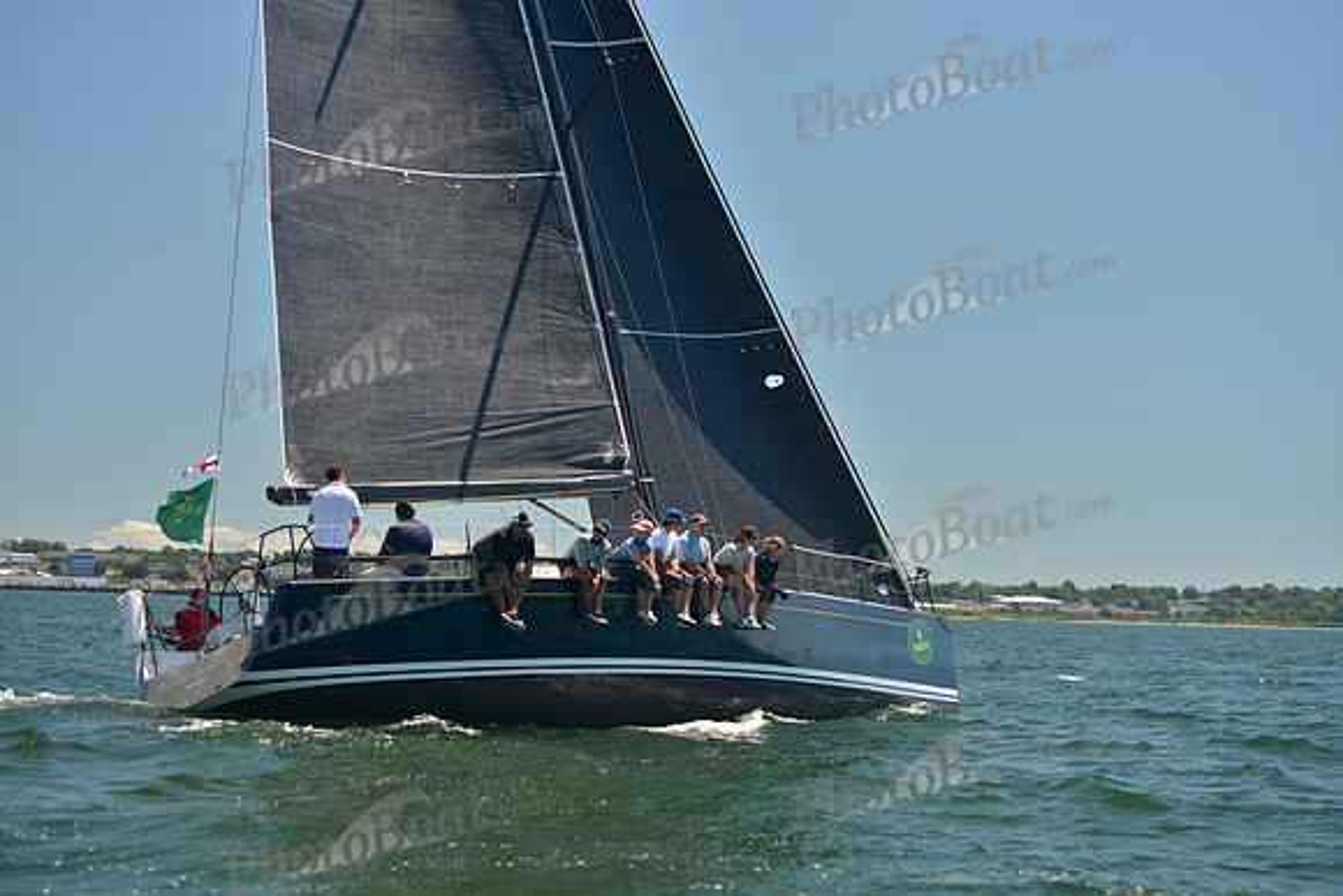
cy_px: 448
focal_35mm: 70
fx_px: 2612
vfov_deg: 19.5
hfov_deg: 28.8
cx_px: 672
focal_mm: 70
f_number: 3.5
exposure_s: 1/1250
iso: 280
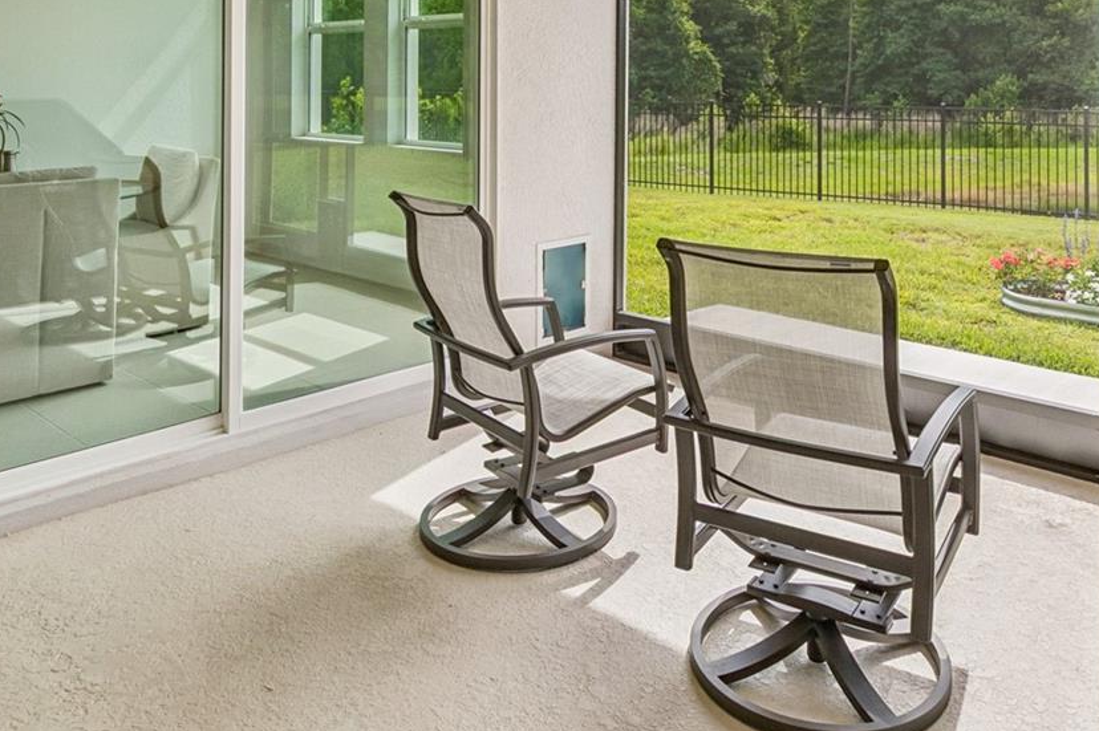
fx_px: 885
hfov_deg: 63.3
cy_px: 64
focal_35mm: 29
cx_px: 645
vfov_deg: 41.2
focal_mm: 10
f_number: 7.1
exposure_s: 1/200
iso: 100
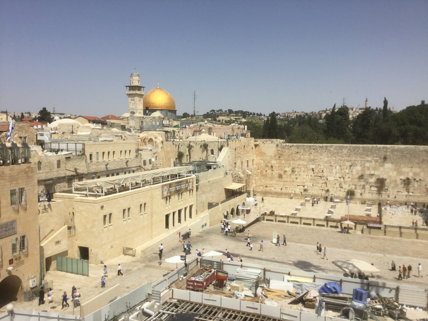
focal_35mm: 31
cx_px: 214
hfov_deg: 58.4
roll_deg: -2.0
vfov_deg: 45.4
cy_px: 160
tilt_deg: -5.3
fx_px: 383
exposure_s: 1/2915
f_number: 2.4
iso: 25
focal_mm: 3.3
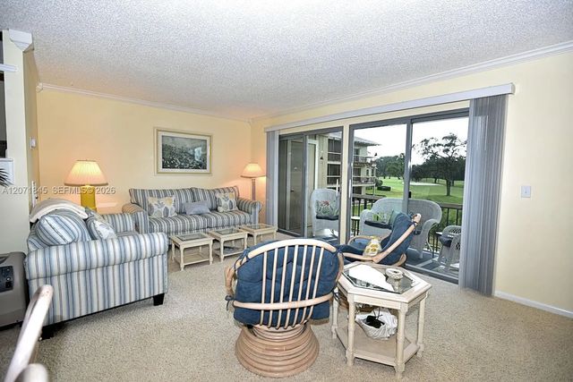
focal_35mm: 16
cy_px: 191
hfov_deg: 96.7
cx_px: 286
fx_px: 255
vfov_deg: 73.8
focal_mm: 16
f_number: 4
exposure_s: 1/30
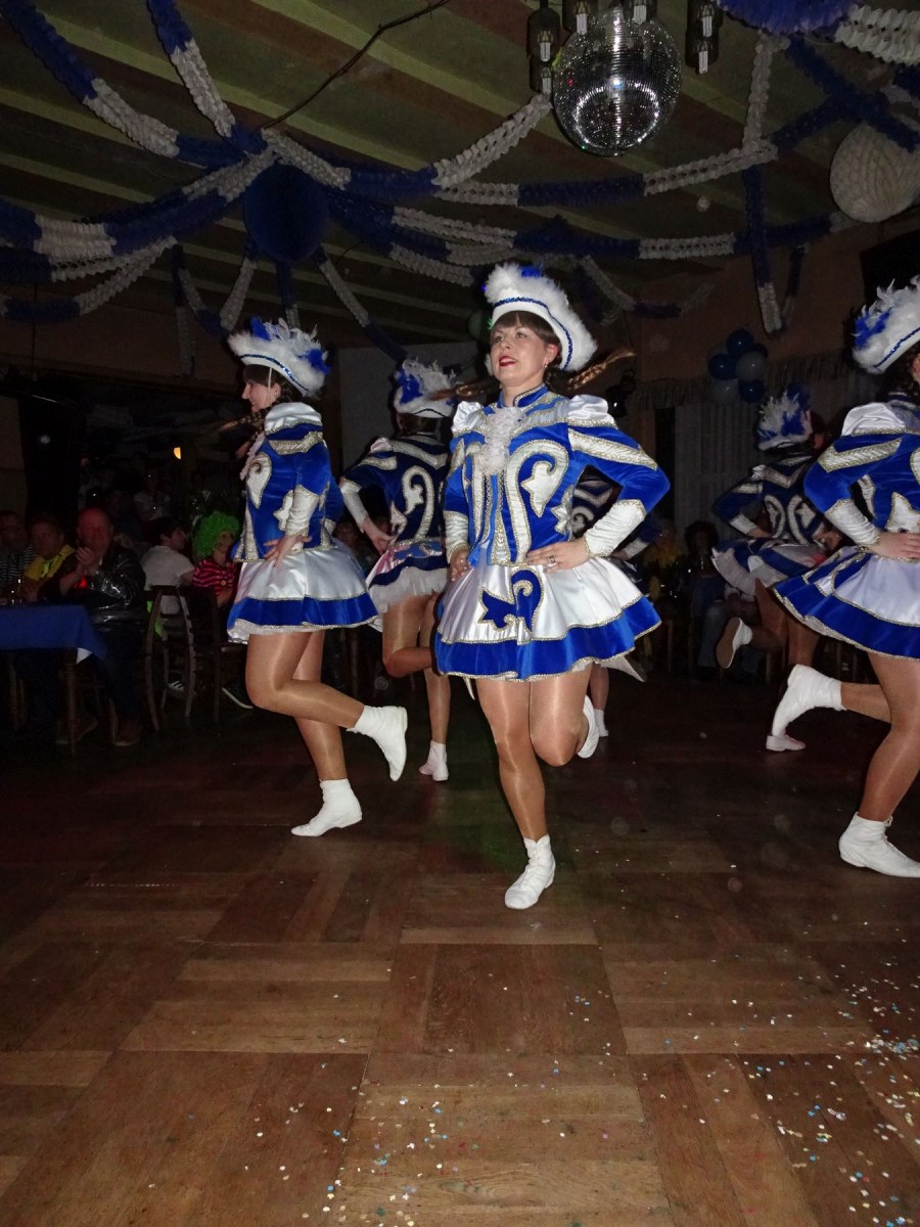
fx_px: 850
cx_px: 460
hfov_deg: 56.8
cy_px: 614
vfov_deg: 71.6
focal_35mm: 24
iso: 800
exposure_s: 1/2000
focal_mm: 4.1
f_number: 3.5
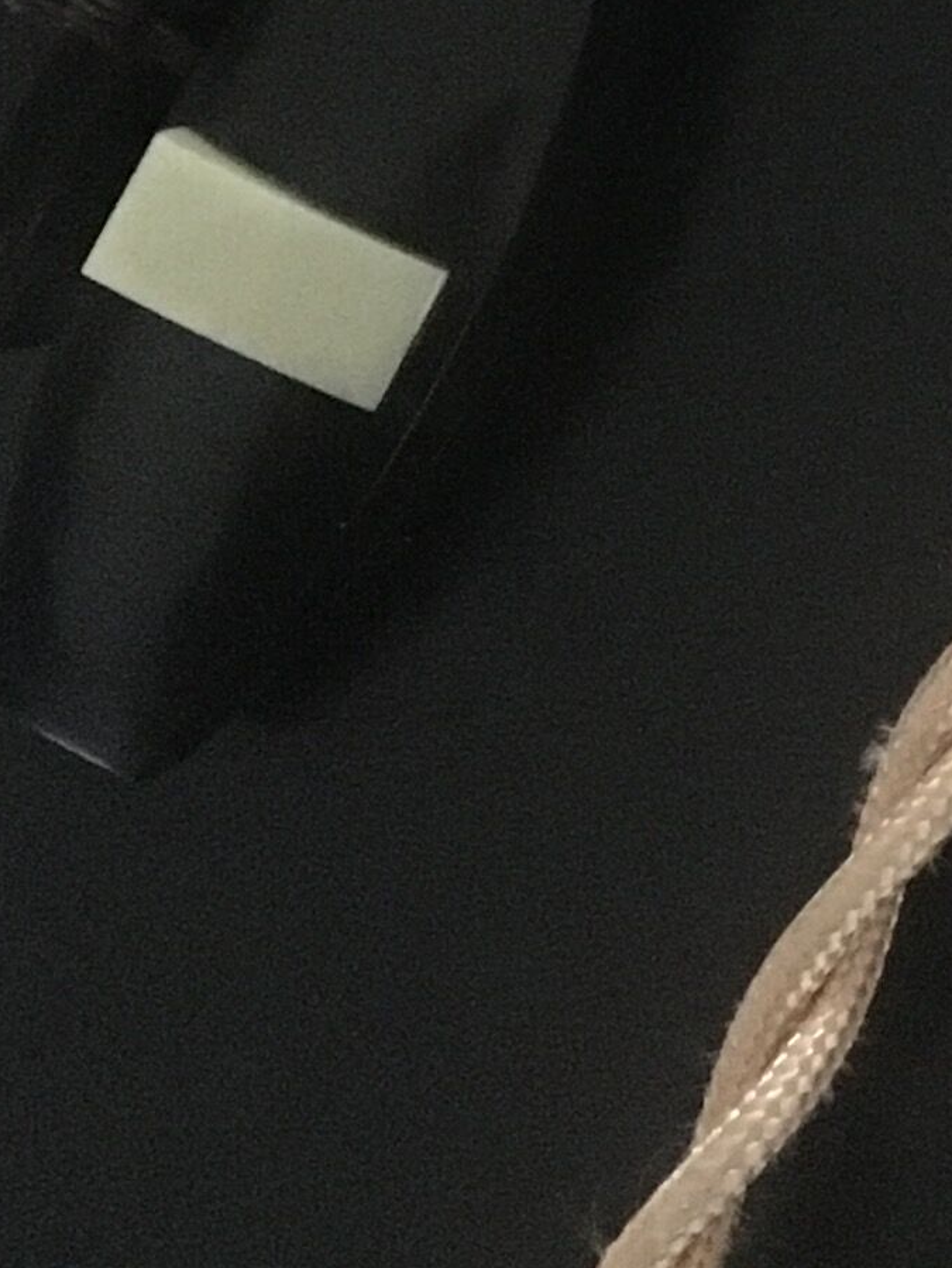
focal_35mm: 130
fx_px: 4764
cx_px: 2051
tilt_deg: -80.7
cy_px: -715
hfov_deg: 10.3
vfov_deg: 14.1
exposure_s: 1/17
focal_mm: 4.15
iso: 320
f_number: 2.2
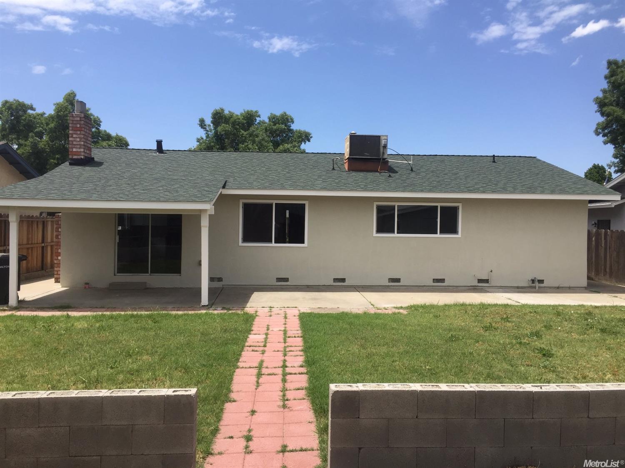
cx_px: 312
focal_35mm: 29
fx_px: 523
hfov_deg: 61.7
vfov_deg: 48.2
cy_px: 234
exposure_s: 1/1883
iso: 32
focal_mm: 4.15
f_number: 2.2
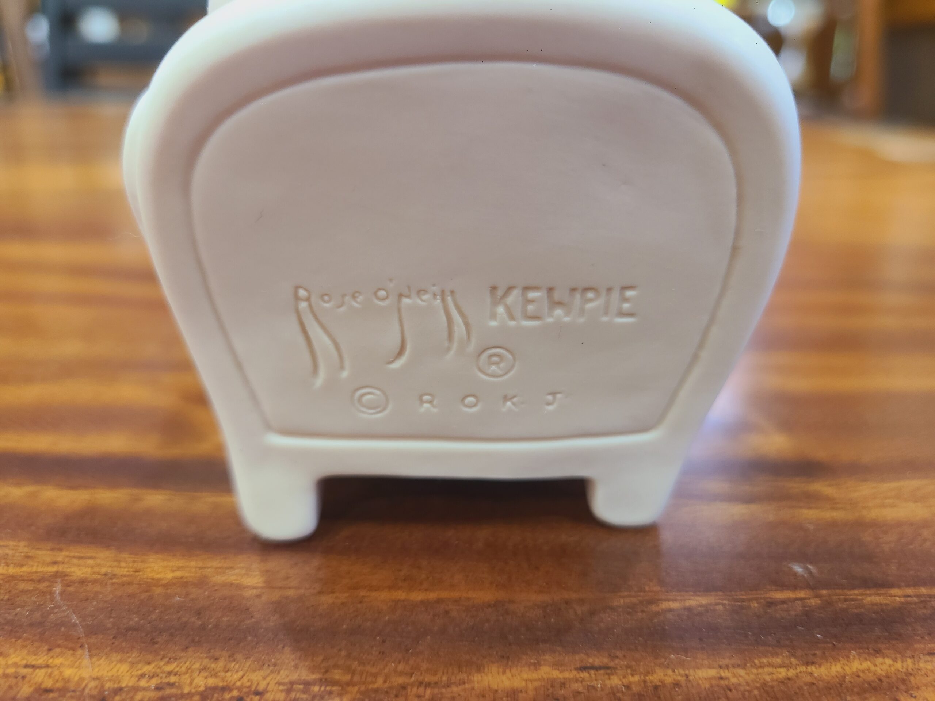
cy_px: 350
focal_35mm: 26
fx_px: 702
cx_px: 468
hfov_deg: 67.3
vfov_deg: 53.1
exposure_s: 1/50
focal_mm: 5.4
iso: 320
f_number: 1.8
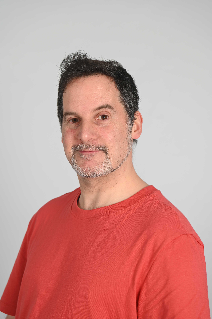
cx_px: 106
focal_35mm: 70
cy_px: 160
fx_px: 619
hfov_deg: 19.4
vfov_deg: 28.9
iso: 125
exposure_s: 1/60
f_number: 7.1
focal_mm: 70
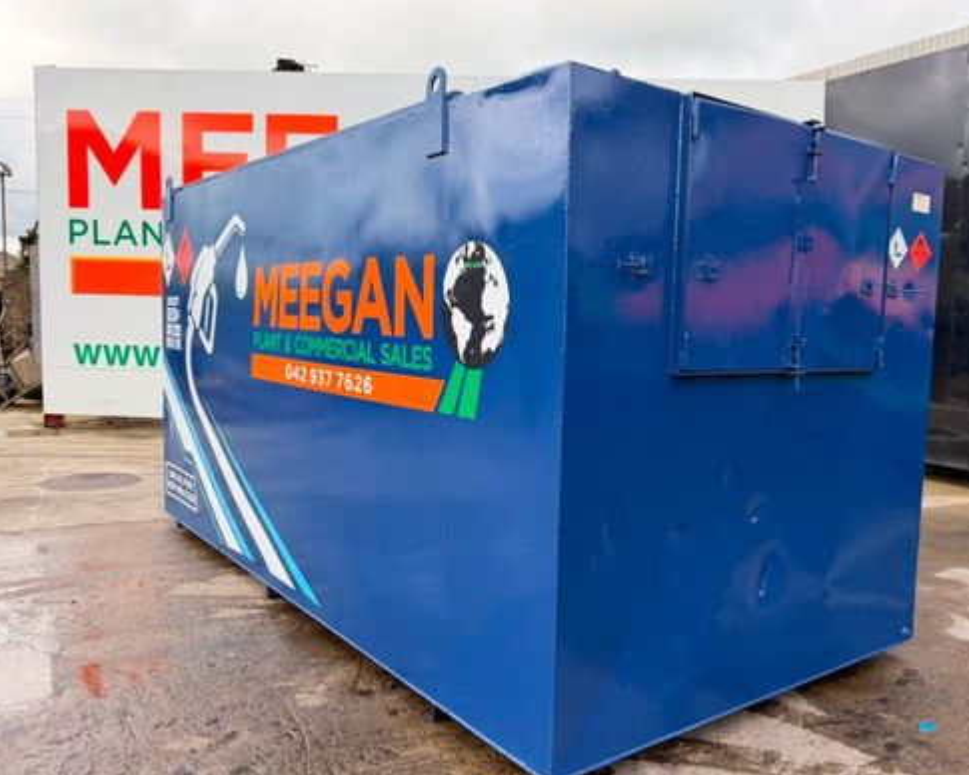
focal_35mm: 29
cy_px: 397
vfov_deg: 50.0
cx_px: 591
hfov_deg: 59.8
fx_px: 832
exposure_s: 1/1464
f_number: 1.78
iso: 100
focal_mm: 6.76
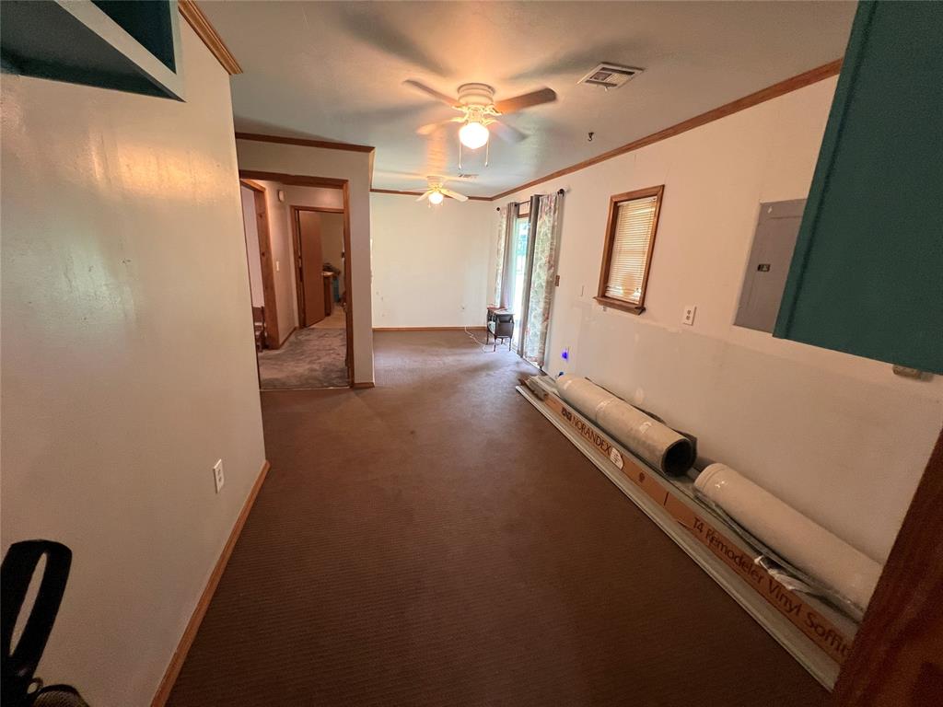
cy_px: 354
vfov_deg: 89.9
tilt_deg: -16.8
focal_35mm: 13
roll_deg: -2.5
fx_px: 354
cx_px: 472
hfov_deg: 106.2
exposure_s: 1/60
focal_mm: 1.57
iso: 400
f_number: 1.8
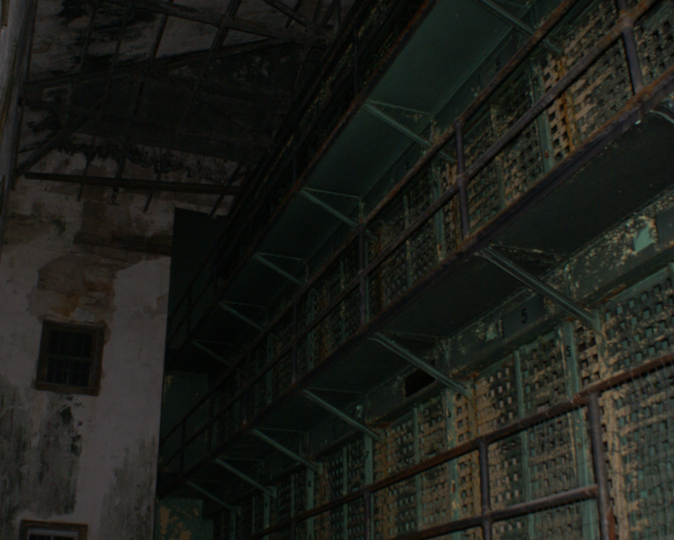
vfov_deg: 36.5
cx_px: 280
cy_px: 280
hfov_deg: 44.6
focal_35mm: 41
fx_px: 818
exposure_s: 1/60
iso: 400
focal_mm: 20
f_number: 5.6
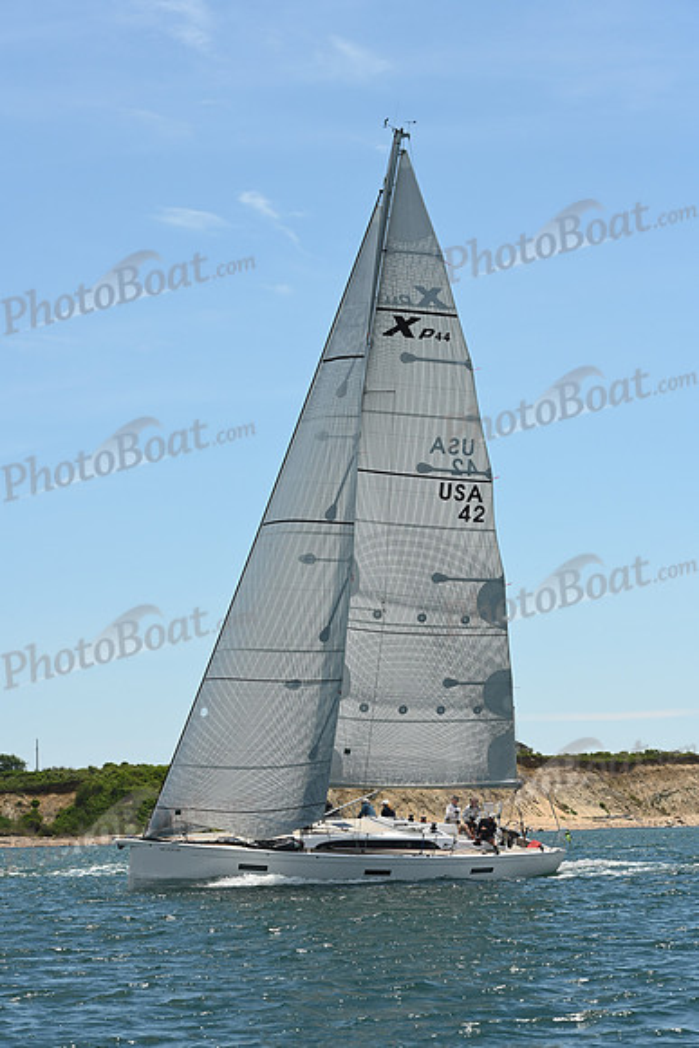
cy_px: 524
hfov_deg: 14.0
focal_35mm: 98
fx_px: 2852
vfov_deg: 20.8
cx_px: 350
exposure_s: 1/1000
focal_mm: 98
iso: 320
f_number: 8
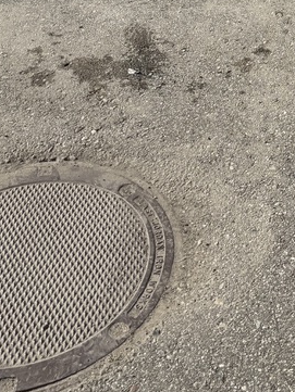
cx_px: 316
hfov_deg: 20.7
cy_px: 38
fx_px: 772
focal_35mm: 68
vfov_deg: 27.5
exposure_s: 1/4975
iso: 80
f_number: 1.78
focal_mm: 6.76
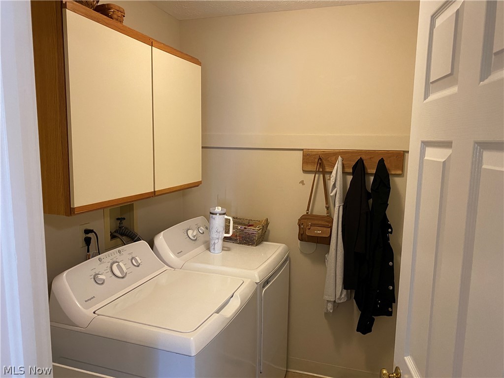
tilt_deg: -8.1
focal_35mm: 26
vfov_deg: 53.1
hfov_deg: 67.3
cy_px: 189
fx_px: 379
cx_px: 252
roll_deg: -0.9
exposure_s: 1/60
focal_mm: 4.25
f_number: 1.8
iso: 320
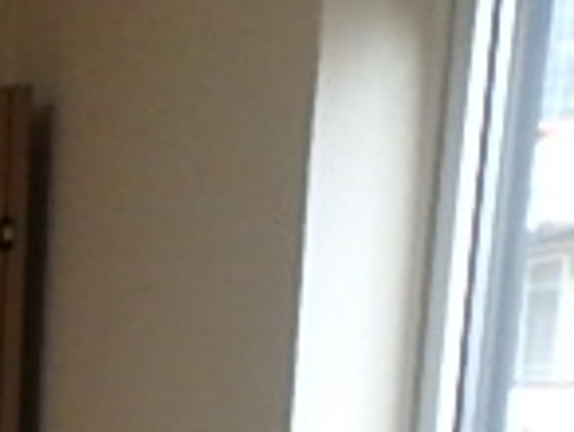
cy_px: 774
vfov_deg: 14.3
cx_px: -417
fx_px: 1528
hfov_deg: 17.7
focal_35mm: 92
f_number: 3.5
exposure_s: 1/100
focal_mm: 3.7
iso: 640
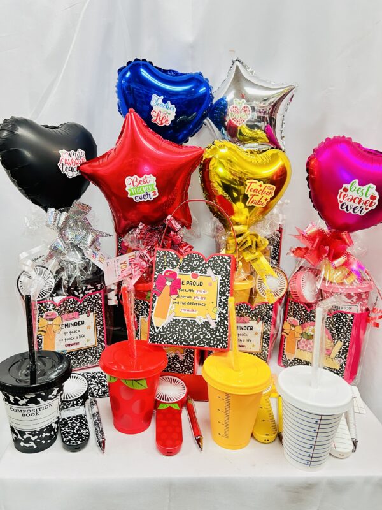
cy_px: 255
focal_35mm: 26
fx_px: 383
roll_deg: -3.2
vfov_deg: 67.3
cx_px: 191
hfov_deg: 53.1
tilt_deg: -12.7
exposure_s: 1/60
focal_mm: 5.7
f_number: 1.5
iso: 400
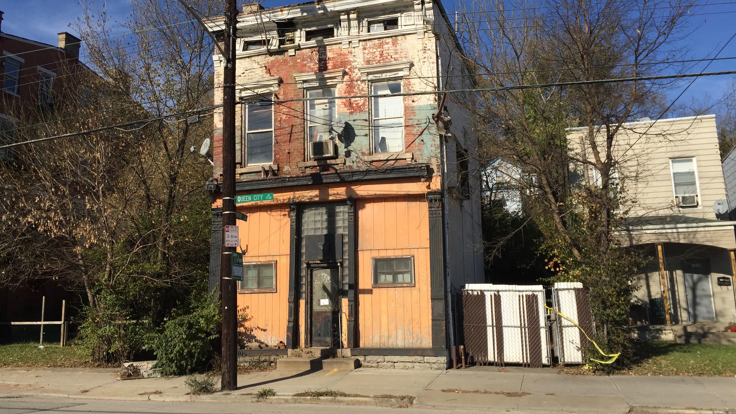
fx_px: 625
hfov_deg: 61.0
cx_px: 365
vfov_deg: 36.6
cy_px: 180
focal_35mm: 32
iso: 32
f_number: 2.2
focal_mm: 4.15
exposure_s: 1/3049
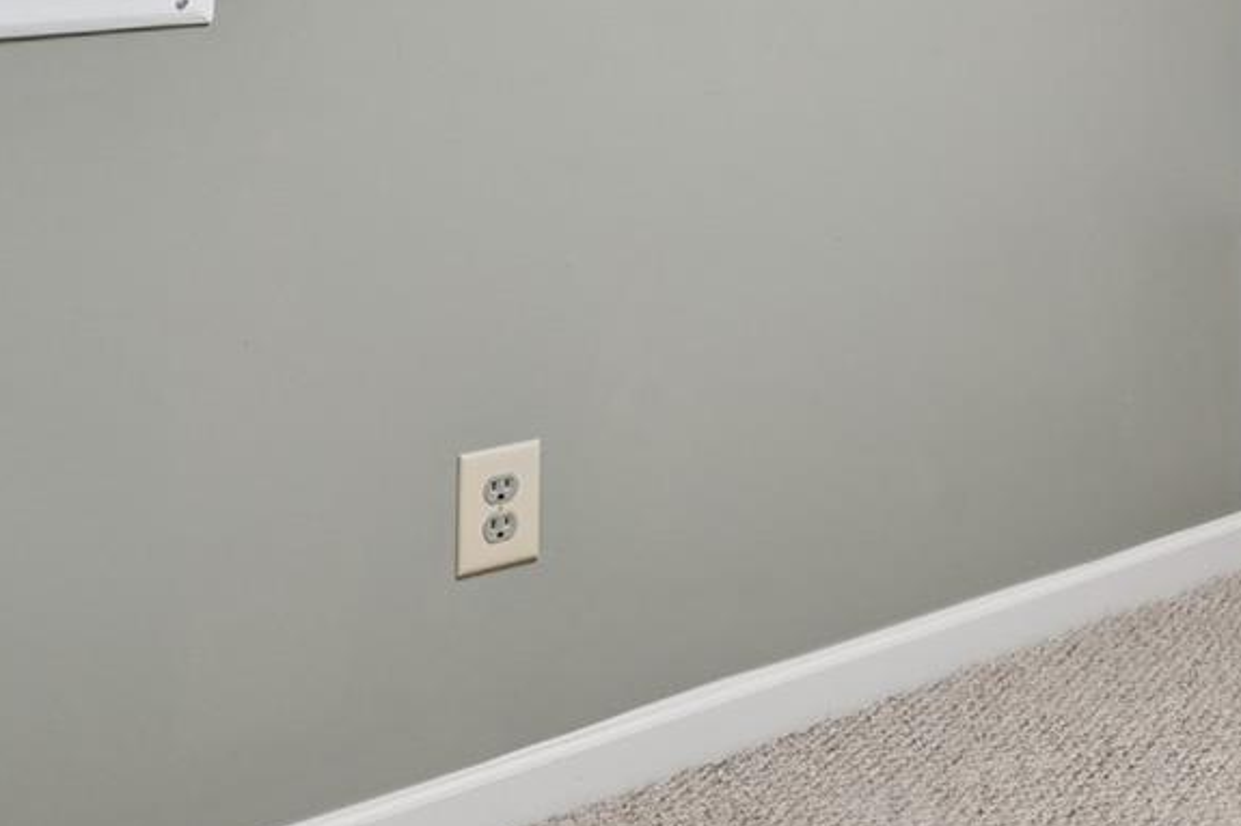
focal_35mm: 60
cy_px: -193
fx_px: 2062
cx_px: 1636
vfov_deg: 21.0
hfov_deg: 27.6
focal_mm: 16.8
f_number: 13
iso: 100
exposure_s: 2
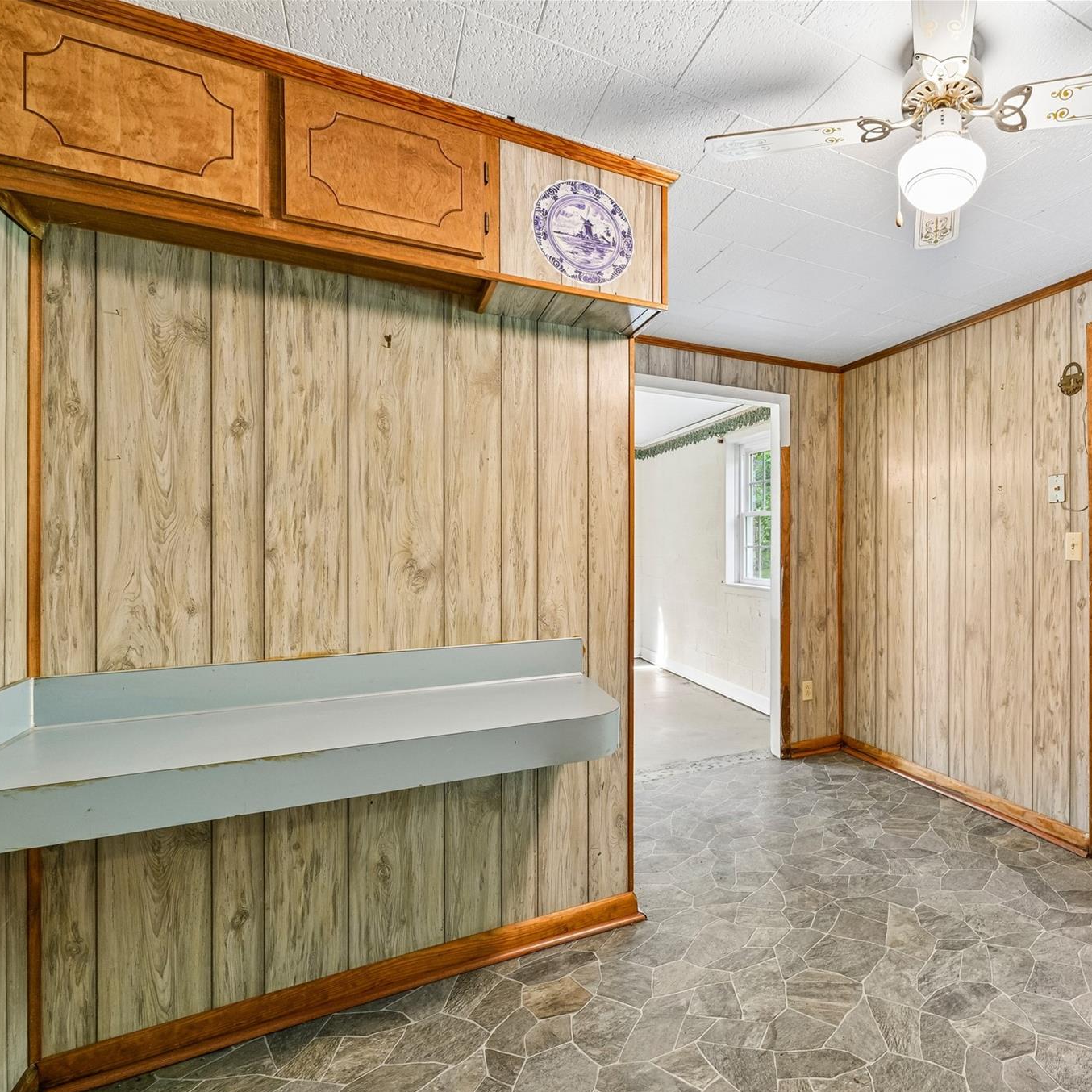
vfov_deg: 80.7
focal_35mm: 18
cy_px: 550
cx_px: 779
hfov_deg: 76.5
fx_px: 642
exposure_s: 1/5
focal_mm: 14
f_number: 8
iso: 400
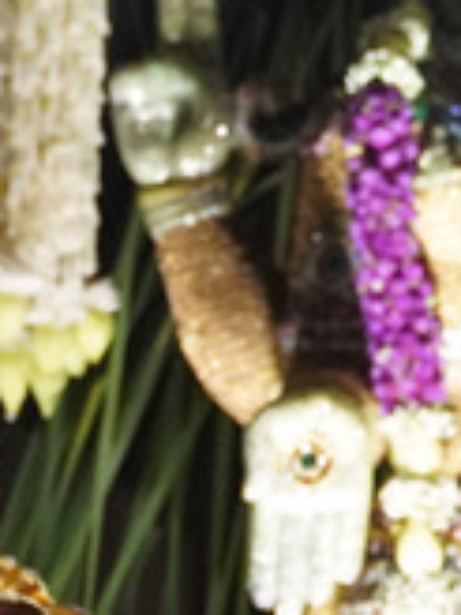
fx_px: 4723
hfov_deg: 5.5
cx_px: -433
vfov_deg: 7.3
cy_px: 904
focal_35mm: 266
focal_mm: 28
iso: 2000
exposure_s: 1/250
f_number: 4
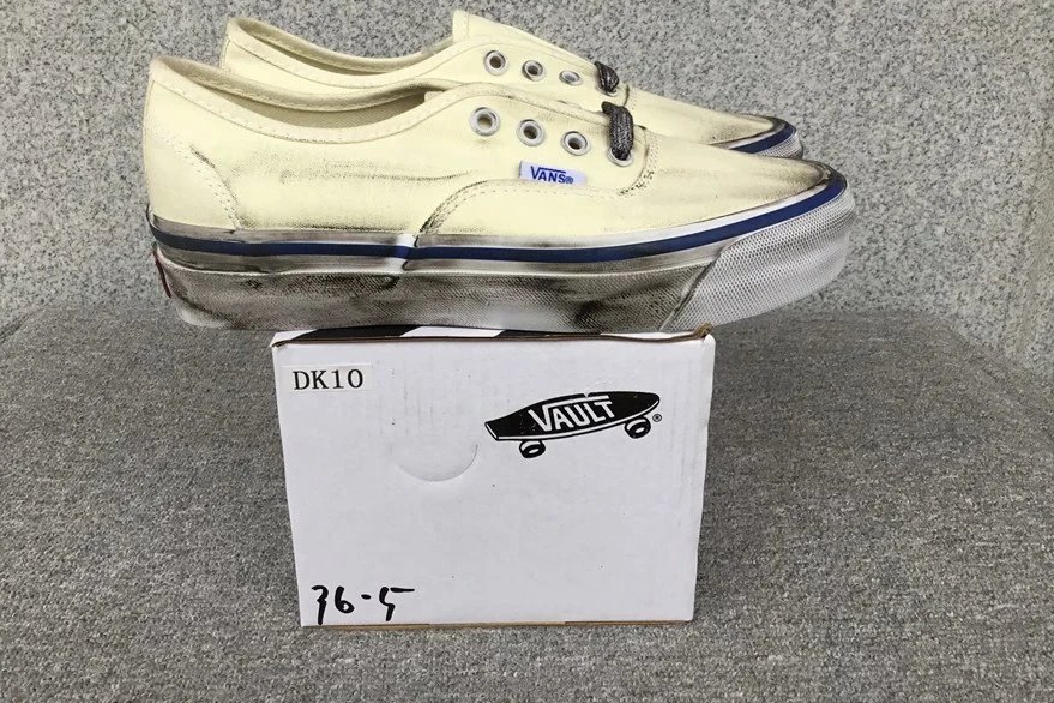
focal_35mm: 33
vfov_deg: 39.9
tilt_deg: -22.2
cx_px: 522
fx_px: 966
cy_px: 304
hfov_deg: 57.2
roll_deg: -0.1
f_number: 2.4
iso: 32
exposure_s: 1/100
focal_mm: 3.3
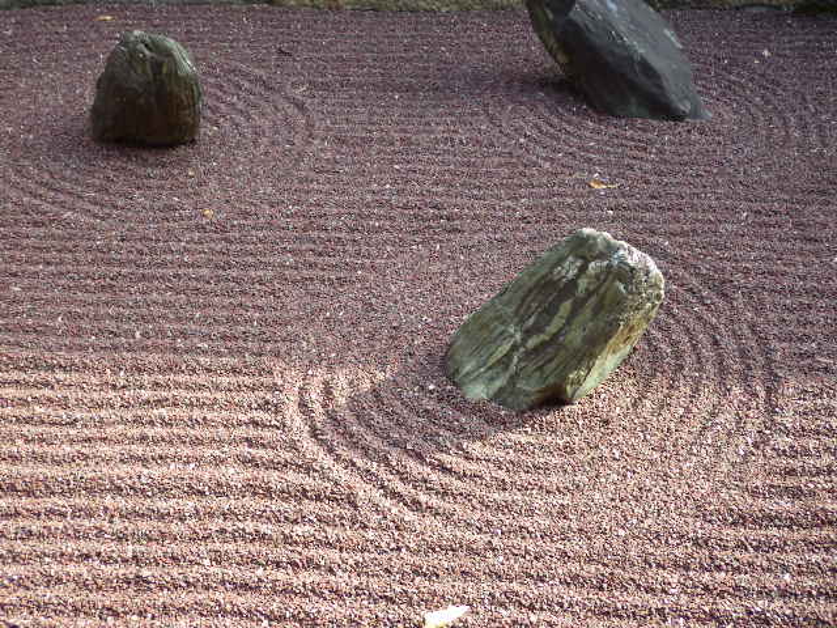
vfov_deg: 36.8
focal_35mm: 39
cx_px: 418
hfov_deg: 47.9
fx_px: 943
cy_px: 314
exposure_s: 1/80
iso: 125
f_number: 3.7
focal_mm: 6.9
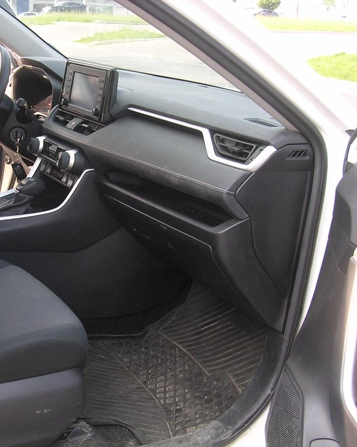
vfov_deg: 37.3
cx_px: 58
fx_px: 660
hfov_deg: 29.4
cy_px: 225
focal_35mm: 50
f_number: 2.8
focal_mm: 5.8
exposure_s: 1/94.5
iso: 100
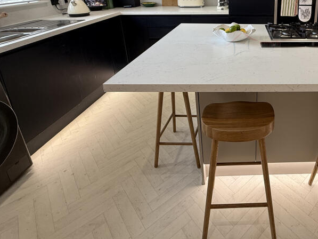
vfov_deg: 52.7
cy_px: 44
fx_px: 221
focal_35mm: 24
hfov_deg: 65.3
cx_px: 254
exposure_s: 1/100
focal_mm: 2.22
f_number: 2.2
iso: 160
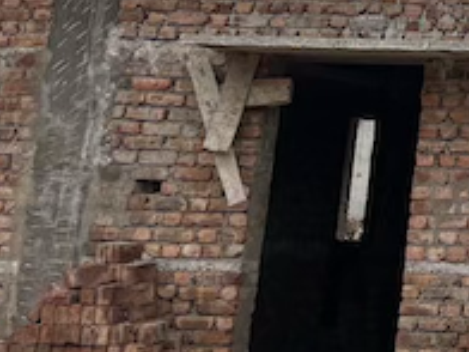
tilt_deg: +11.0
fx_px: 1937
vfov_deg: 10.0
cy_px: -184
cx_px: 1201
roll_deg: -1.4
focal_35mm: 143
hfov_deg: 11.1
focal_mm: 5.96
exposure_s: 1/4425
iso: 50
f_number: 1.6
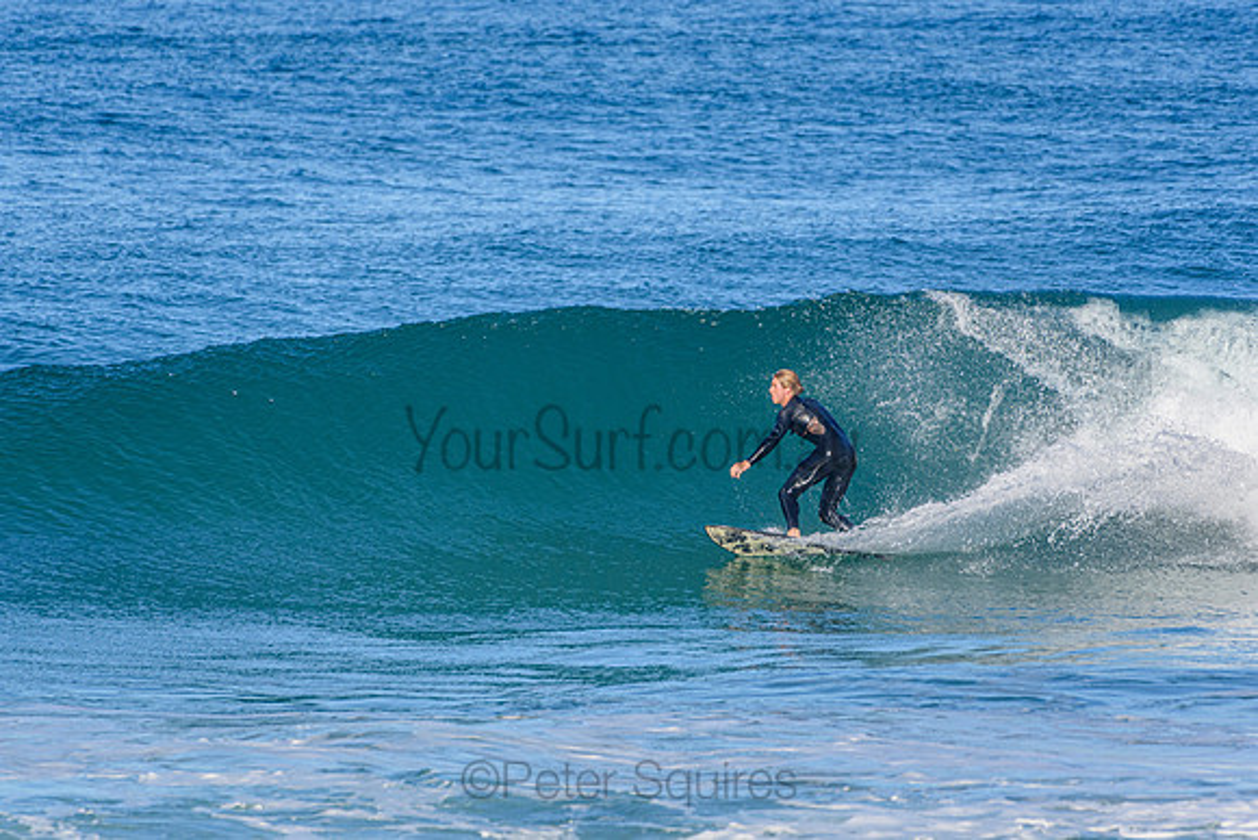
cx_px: 629
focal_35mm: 750
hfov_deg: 2.7
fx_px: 26213
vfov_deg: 1.8
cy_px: 420
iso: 450
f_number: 5.6
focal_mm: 500
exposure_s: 1/2000
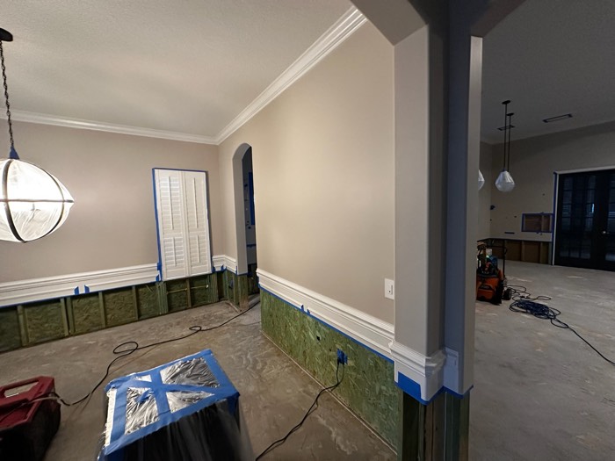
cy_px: 230
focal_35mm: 14
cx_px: 308
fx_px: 249
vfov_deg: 85.7
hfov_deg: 102.1
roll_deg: +1.9
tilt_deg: -3.8
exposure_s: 1/60
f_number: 2.2
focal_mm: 2.22
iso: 640
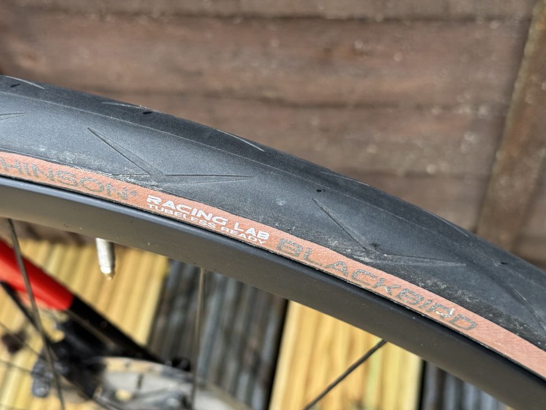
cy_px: 205
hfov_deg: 39.6
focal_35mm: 48
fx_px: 757
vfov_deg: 30.3
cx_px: 273
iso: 160
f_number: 1.78
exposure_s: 1/60
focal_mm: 6.76
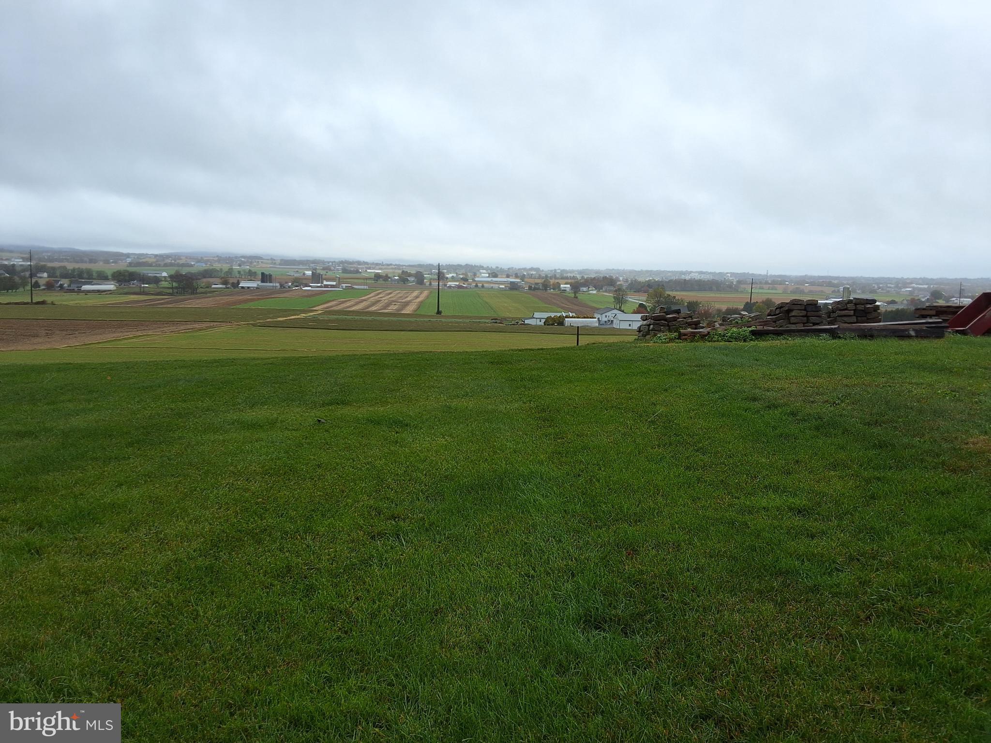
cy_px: 372
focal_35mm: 28
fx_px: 802
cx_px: 496
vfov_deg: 49.7
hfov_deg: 63.4
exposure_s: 1/587
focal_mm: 2.91
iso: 32
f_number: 1.9
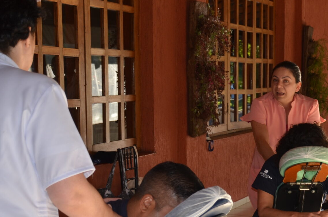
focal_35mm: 88
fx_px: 800
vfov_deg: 15.3
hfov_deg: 23.1
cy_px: 181
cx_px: 212
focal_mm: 26
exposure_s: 1/250
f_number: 3.8
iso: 200
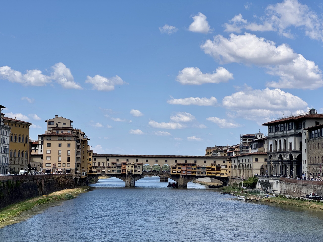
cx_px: 162
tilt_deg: +5.6
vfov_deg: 19.1
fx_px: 718
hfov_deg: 25.3
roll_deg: -0.2
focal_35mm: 77
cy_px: 121
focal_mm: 9
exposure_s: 1/1357
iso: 25
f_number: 2.8
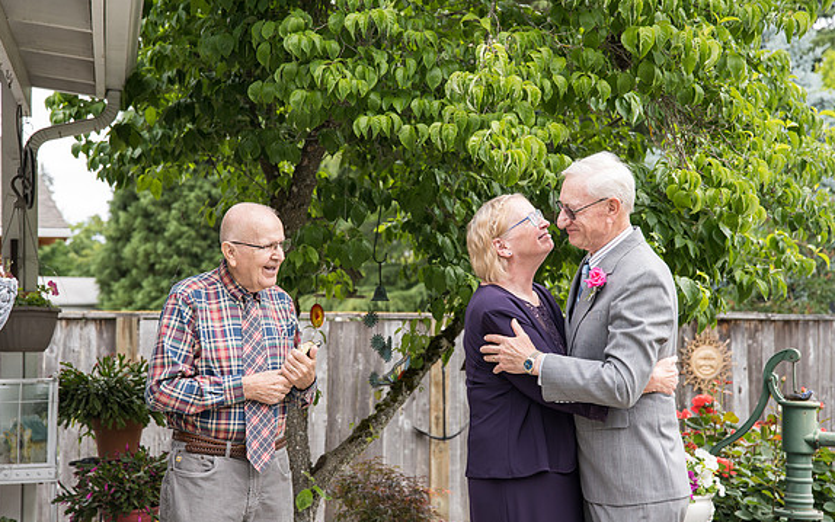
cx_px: 419
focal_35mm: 67
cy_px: 278
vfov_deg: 19.4
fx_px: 1525
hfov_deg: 30.6
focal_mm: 65
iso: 400
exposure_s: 1/500
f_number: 5
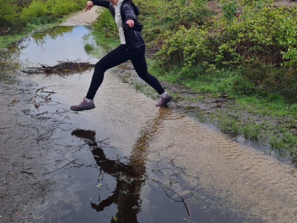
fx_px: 352
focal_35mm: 41
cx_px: 192
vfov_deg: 34.4
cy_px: 56
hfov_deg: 45.2
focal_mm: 5.4
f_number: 1.8
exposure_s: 1/225
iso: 50
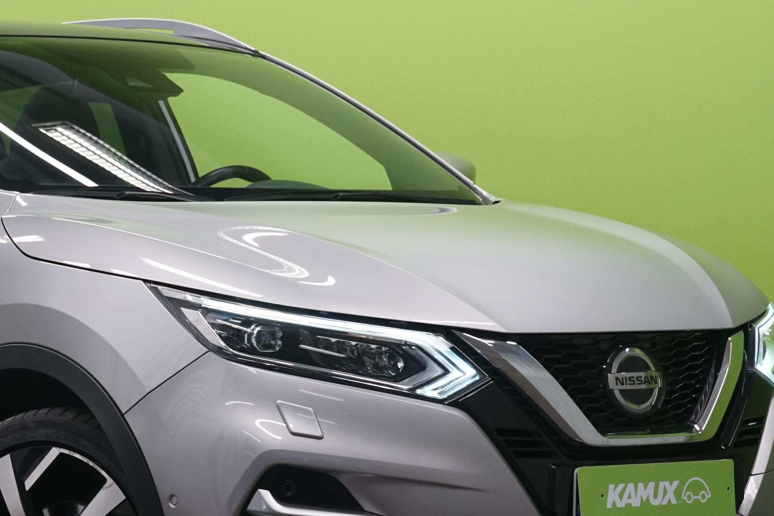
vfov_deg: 9.3
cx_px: 127
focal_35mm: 148
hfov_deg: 13.8
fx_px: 3182
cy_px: 259
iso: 1600
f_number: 9
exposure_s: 1/25
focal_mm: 67
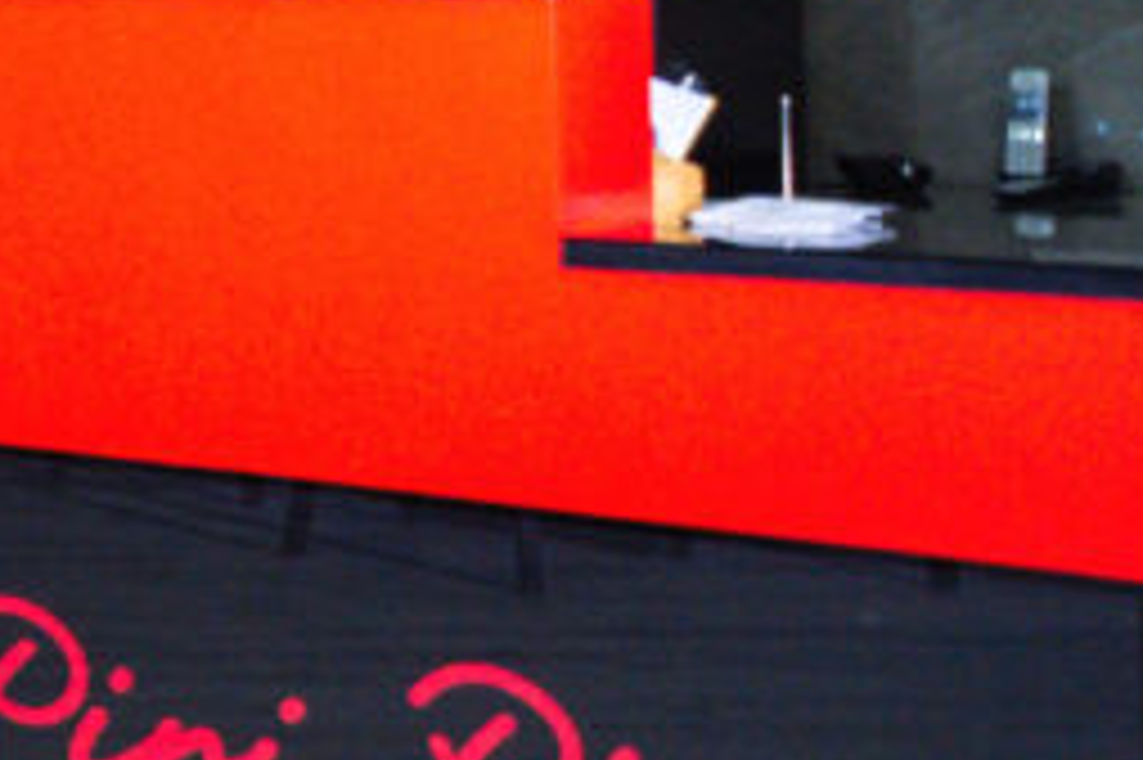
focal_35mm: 103
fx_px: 3268
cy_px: -139
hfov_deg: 13.5
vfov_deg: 13.0
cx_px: -1710
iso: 1600
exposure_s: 1/200
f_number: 2.8
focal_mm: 17
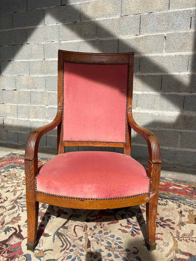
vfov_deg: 67.3
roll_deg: -2.0
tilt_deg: -10.2
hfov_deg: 53.1
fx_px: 196
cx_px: 98
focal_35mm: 26
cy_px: 130
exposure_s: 1/2075
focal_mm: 5.96
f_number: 1.6
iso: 50
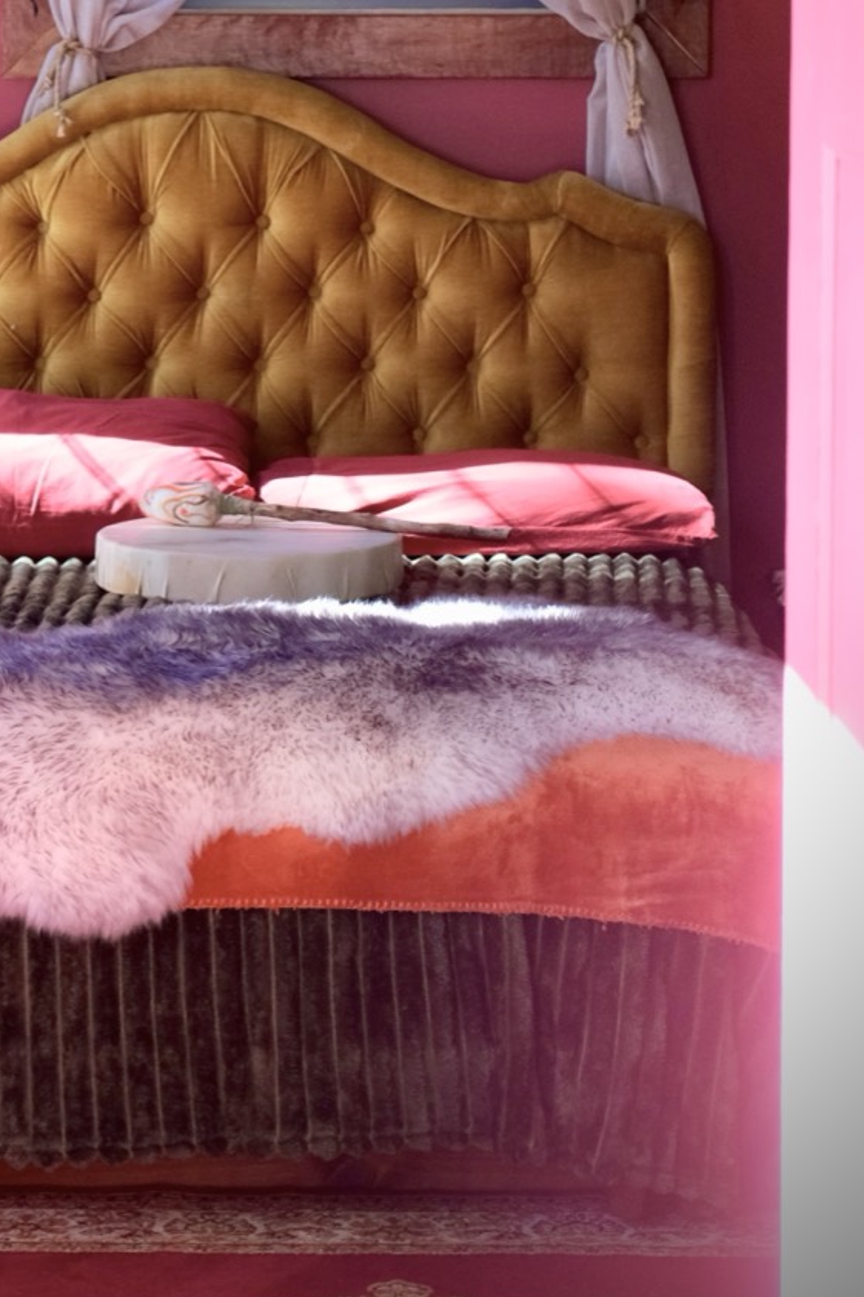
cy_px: 290
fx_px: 4970
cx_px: 153
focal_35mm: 138
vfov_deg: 14.8
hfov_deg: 9.9
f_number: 4
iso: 1600
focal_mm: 55
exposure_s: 1/100
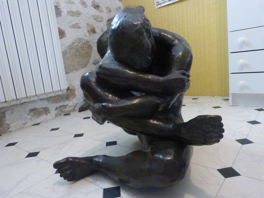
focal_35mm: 25
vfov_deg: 54.9
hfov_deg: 69.4
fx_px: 191
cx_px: 132
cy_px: 99
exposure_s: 1/60
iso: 1600
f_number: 2.8
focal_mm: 4.5
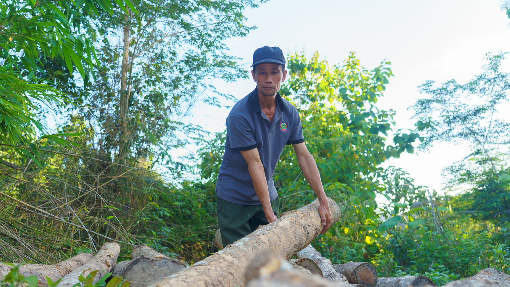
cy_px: 164
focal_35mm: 32
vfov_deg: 36.6
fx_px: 433
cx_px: 251
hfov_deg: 61.0
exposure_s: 1/125
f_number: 4
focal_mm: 30
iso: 200
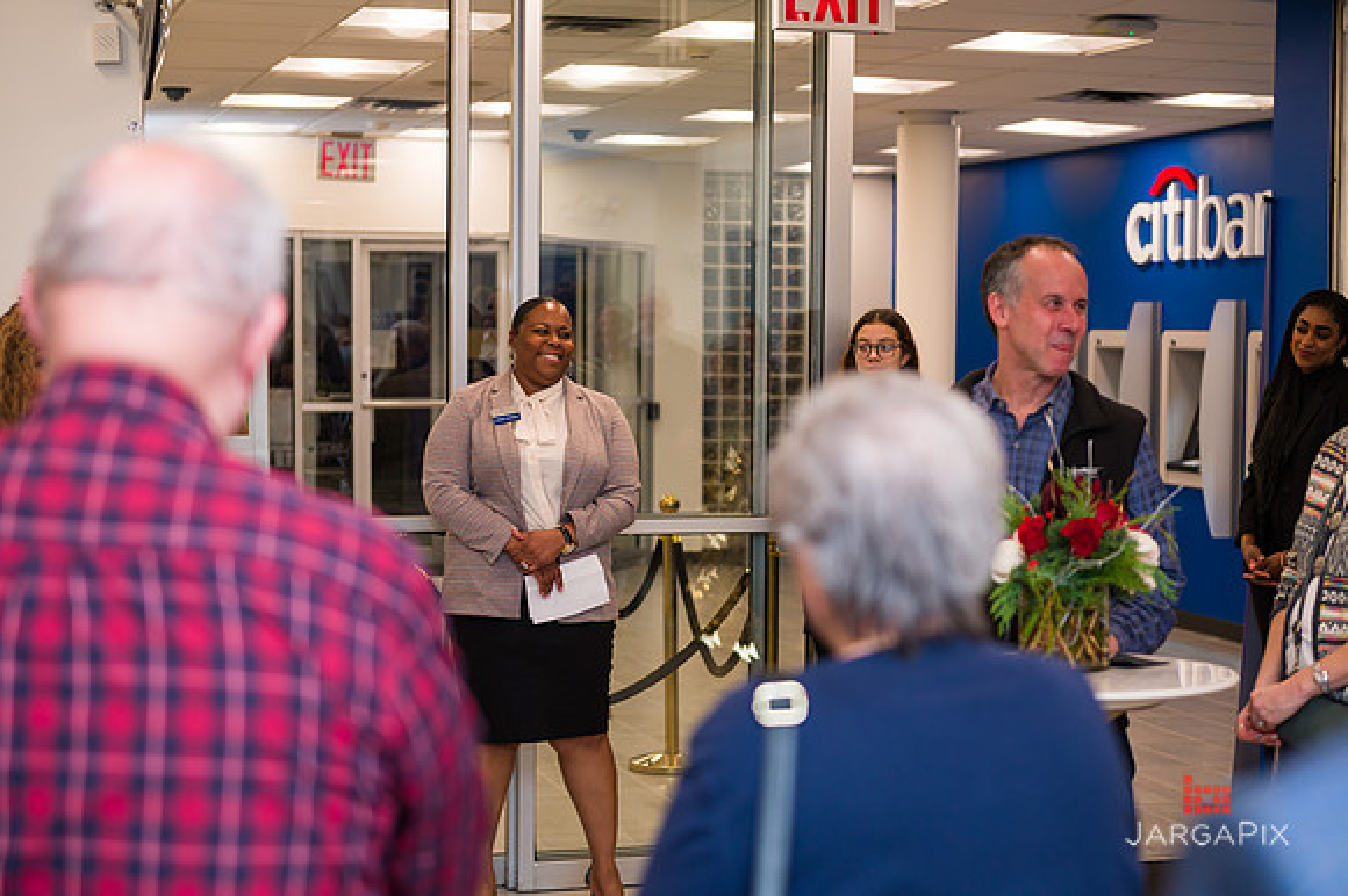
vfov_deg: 19.4
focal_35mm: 70
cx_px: 674
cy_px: 448
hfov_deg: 28.9
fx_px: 2620
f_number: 3.2
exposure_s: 1/200
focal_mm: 70
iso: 400
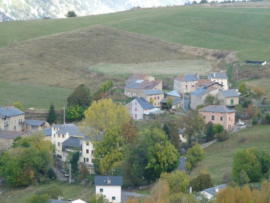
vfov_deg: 6.8
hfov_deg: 9.1
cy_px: 102
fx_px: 1693
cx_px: 135
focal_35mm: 217
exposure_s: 1/125
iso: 100
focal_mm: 38.5
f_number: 4
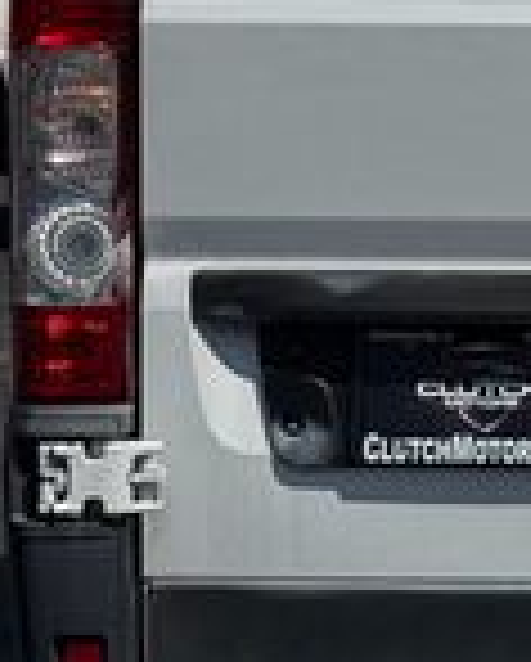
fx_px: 3999
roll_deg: -0.4
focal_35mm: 204
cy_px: 63
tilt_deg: -3.2
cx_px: 819
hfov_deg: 7.5
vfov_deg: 9.4
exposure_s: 1/15385
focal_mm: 6.76
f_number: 1.78
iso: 64
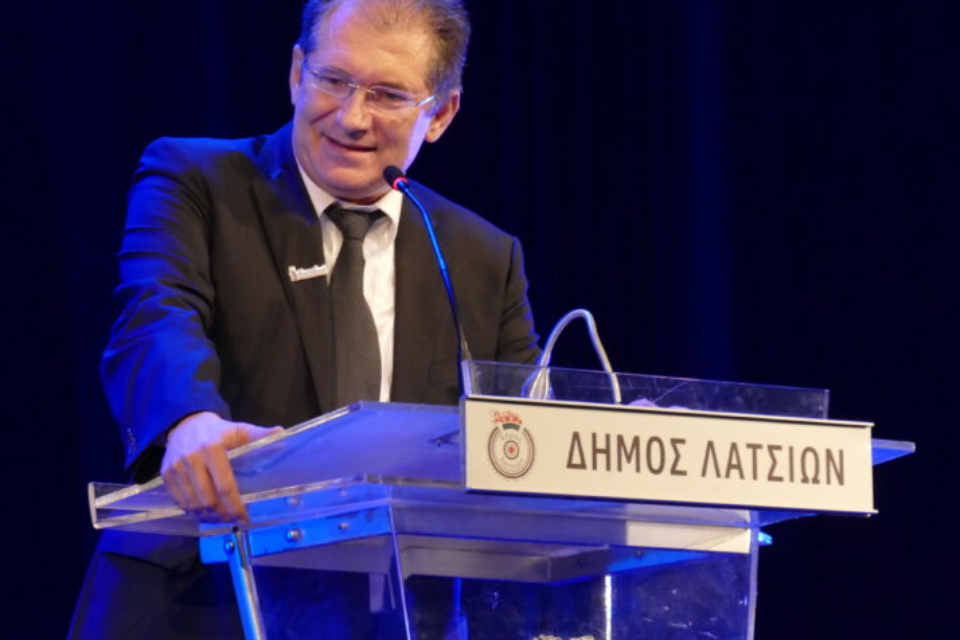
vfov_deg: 6.2
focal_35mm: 221
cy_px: 279
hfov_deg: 9.3
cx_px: 430
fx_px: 5893
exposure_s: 1/80
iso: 1600
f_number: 3.9
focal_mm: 56.08
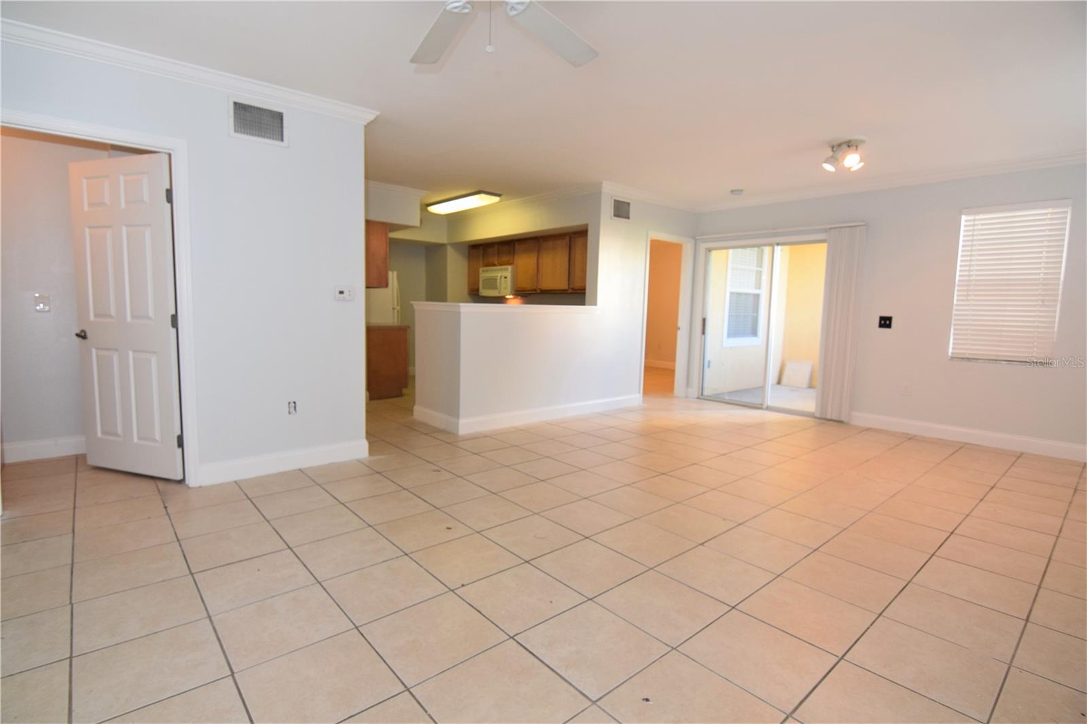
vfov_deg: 72.0
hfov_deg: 95.0
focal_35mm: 16
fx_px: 498
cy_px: 362
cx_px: 544
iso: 800
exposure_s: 1/100
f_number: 5
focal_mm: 11
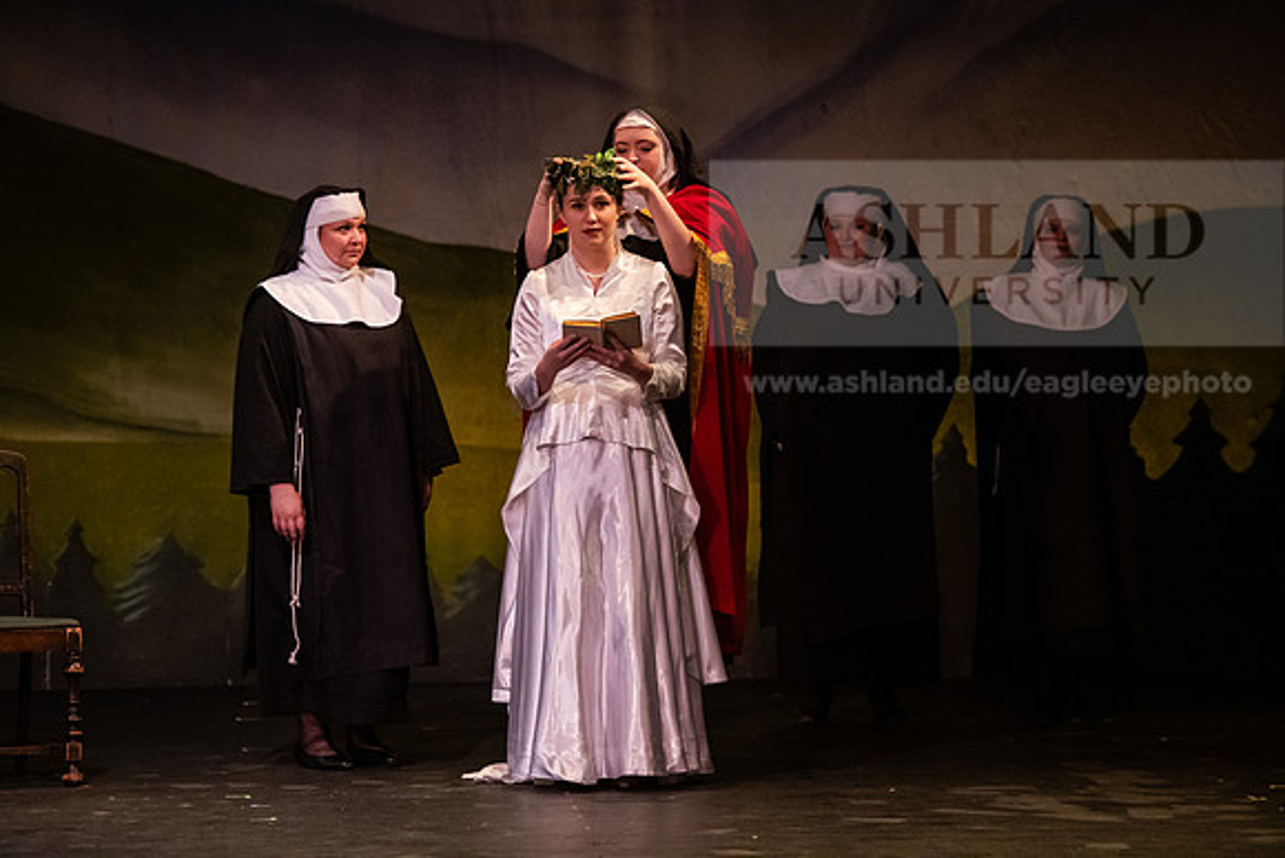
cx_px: 642
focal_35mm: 170
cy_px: 429
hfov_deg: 12.1
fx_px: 6069
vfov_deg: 8.1
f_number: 3.2
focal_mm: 170
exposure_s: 1/200
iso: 5000
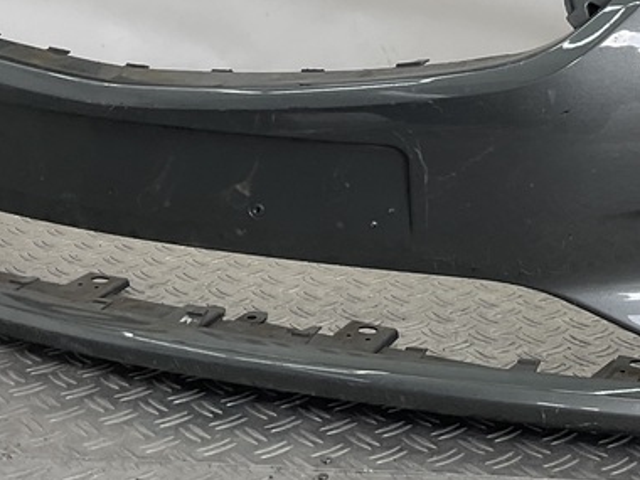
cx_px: 468
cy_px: -32
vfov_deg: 18.5
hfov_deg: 25.1
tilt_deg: -8.9
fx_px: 1424
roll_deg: -3.0
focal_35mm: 77
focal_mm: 3
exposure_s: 1/124
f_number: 1.8
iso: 16
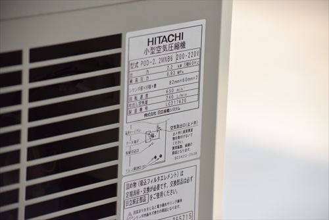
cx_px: 164
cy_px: 110
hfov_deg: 13.4
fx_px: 1399
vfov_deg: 9.0
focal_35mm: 153
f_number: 6.3
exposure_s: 1/2000
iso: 1250
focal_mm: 102
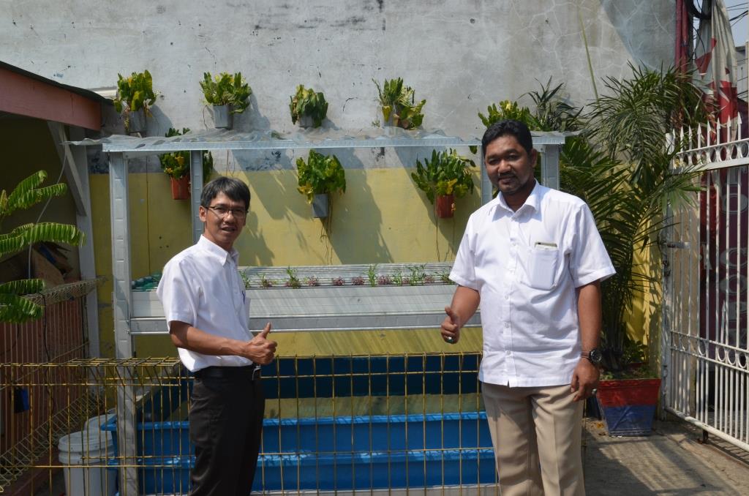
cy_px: 248
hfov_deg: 51.4
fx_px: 779
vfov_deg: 35.3
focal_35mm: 38
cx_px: 374
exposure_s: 1/500
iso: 800
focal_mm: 25
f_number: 11
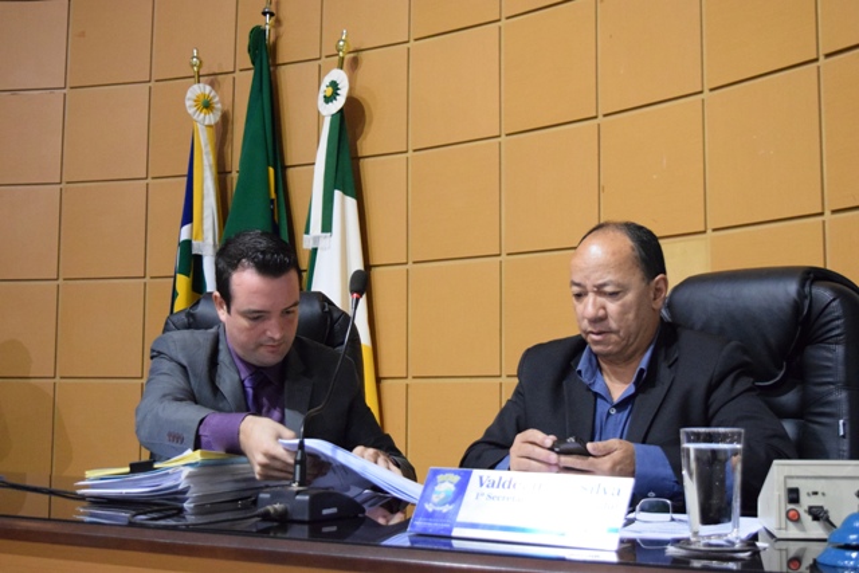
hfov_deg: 41.1
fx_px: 1146
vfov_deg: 28.1
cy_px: 286
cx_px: 430
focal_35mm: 48
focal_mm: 32
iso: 6400
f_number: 4.5
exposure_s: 1/80
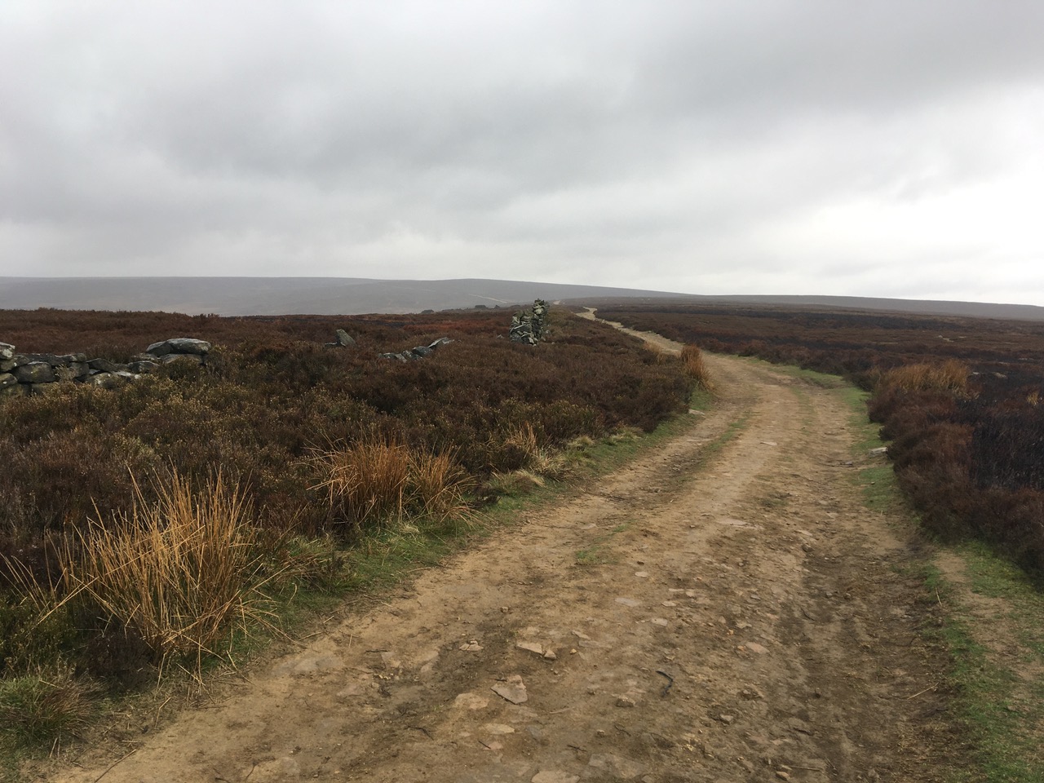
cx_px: 522
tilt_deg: -4.2
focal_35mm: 29
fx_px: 875
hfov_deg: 61.7
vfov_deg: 48.2
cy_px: 392
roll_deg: -0.8
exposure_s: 1/155
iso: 25
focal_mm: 4.15
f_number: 2.2
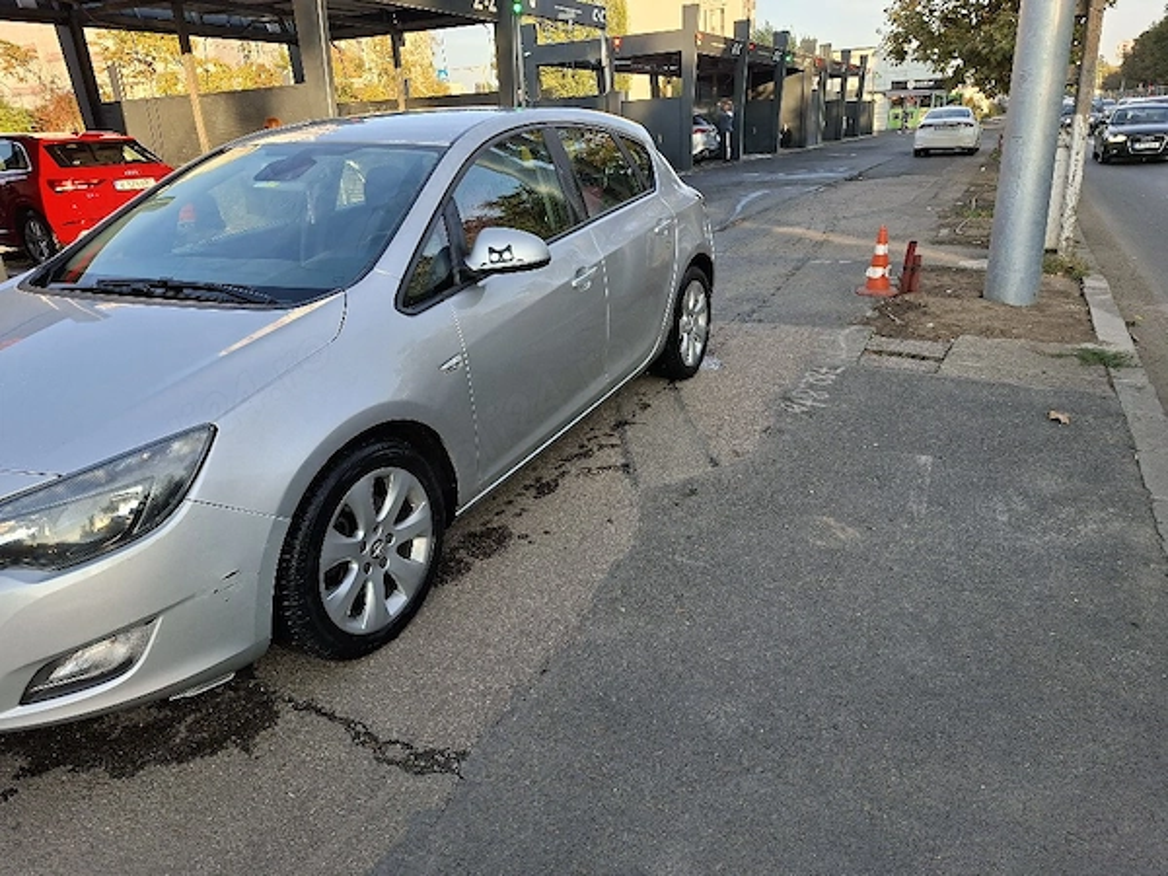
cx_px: 584
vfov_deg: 58.9
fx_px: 776
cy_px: 438
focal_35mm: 23
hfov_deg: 73.9
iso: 50
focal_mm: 5.54
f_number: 1.8
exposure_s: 1/455
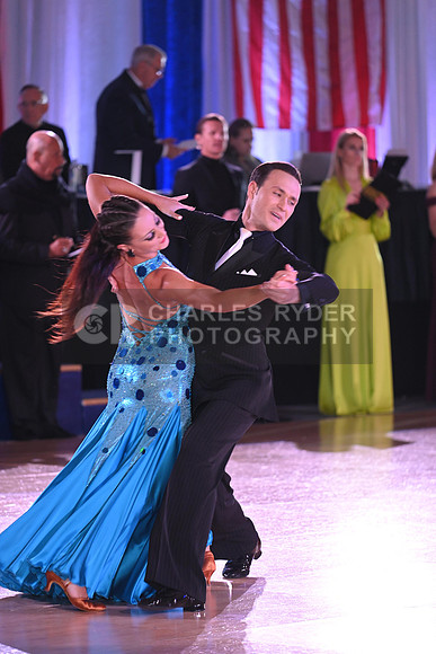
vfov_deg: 10.3
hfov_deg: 6.9
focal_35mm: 200
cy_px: 327
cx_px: 218
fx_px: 3631
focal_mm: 200
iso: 1600
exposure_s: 1/200
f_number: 4.5
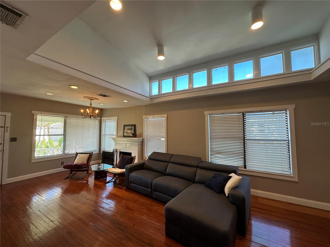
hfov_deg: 102.1
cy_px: 124
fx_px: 133
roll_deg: +0.3
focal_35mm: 14
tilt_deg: +3.0
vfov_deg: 85.7
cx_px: 165
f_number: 2.2
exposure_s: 1/120
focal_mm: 2.22
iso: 200
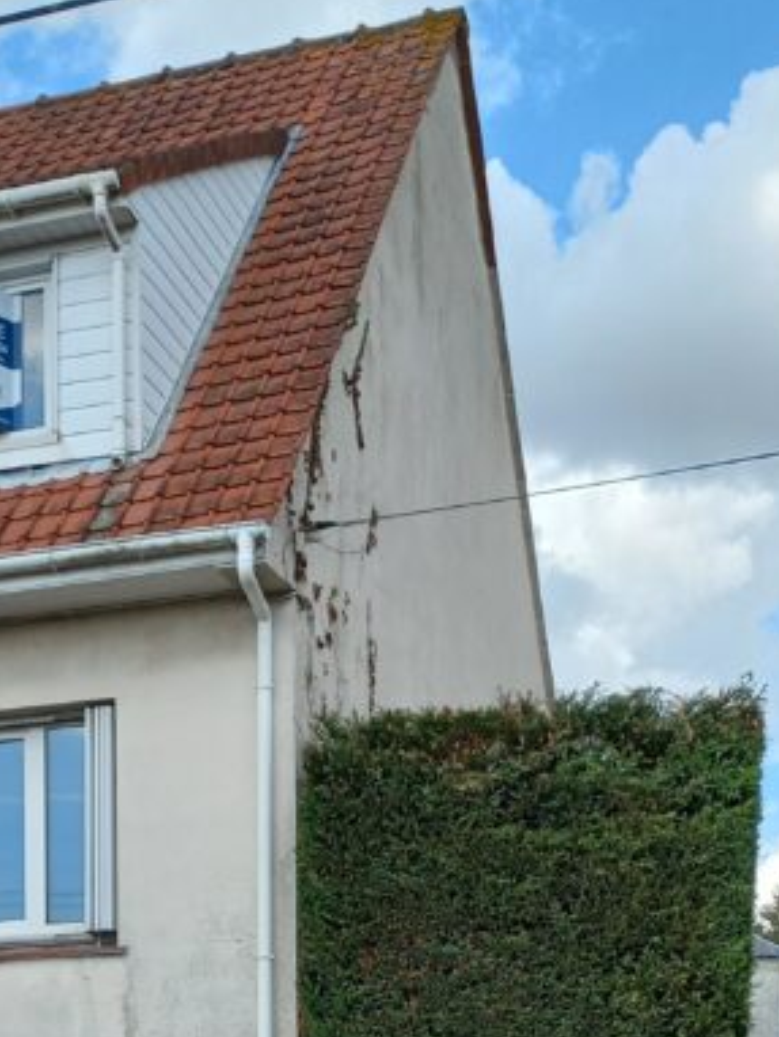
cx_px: 252
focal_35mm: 67
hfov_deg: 21.9
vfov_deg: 26.5
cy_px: 1154
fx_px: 2008
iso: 25
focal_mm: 4.6
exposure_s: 1/345
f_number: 1.8
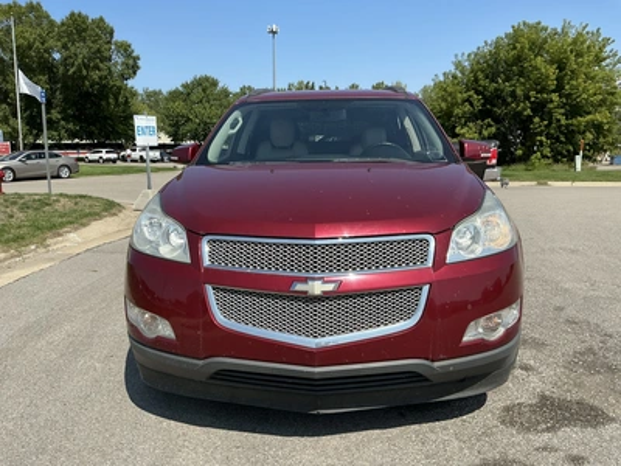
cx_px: 310
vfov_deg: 49.7
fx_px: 502
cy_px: 233
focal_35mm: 28
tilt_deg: -9.0
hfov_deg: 63.4
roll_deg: +0.3
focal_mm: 3
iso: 25
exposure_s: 1/1626
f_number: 1.8
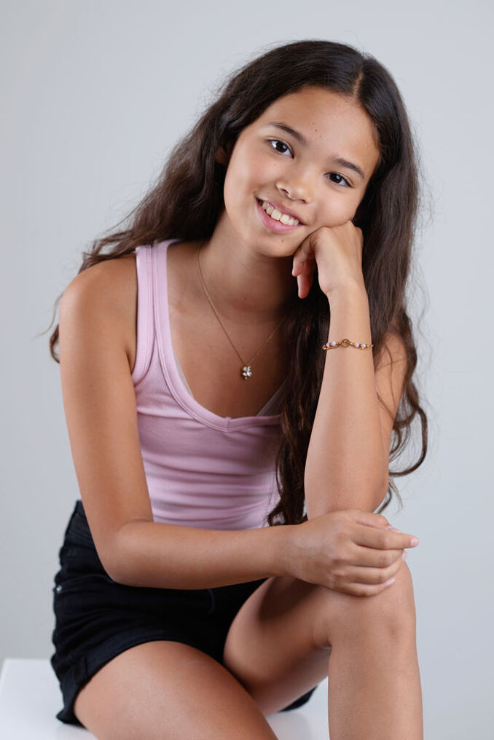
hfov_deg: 16.1
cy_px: 370
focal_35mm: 85
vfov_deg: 23.9
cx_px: 247
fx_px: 1748
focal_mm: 85
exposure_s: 1/200
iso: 100
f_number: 3.2
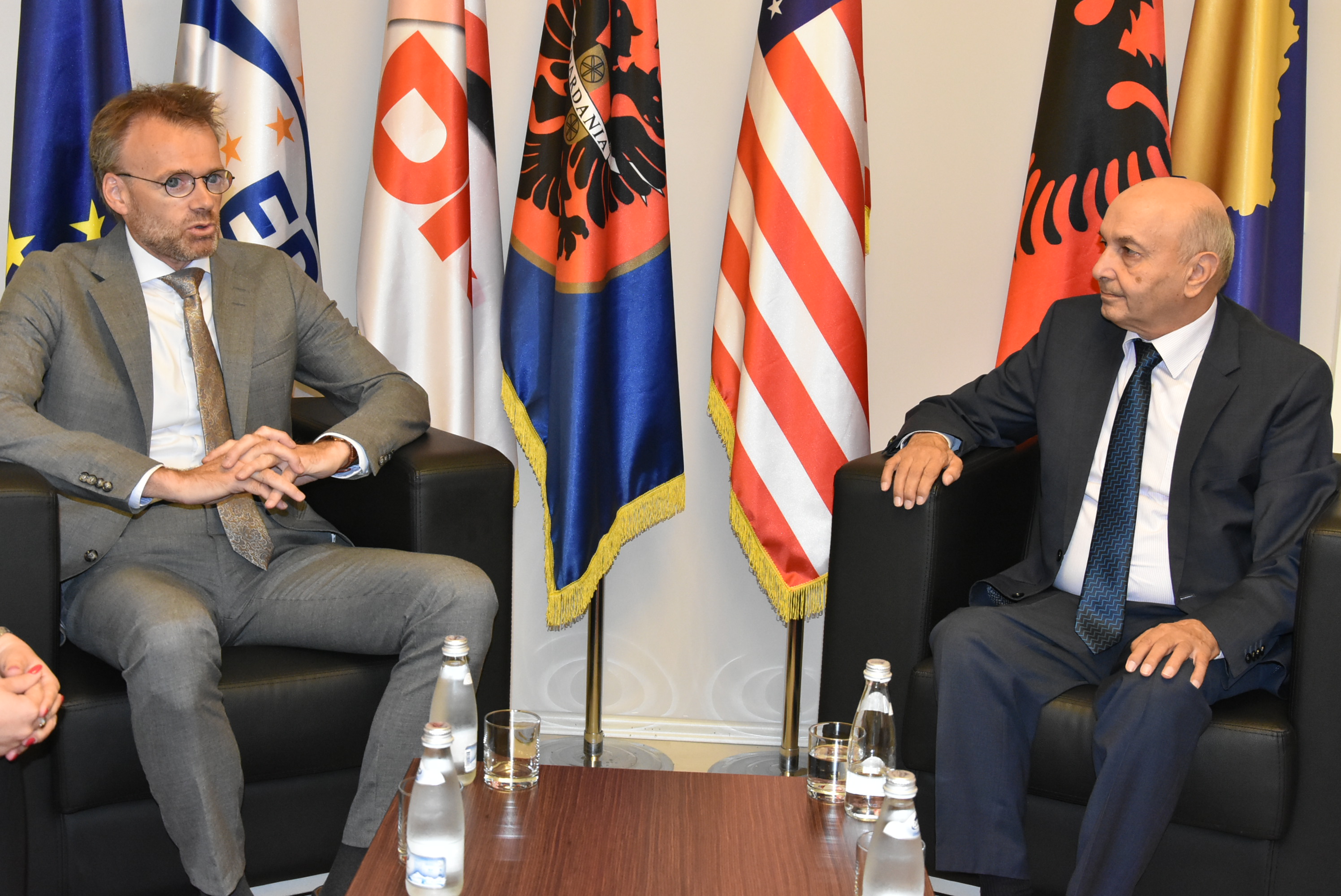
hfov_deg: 43.6
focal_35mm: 45
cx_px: 670
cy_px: 448
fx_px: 1677
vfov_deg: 29.9
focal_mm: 30
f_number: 7.1
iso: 2800
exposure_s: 1/100
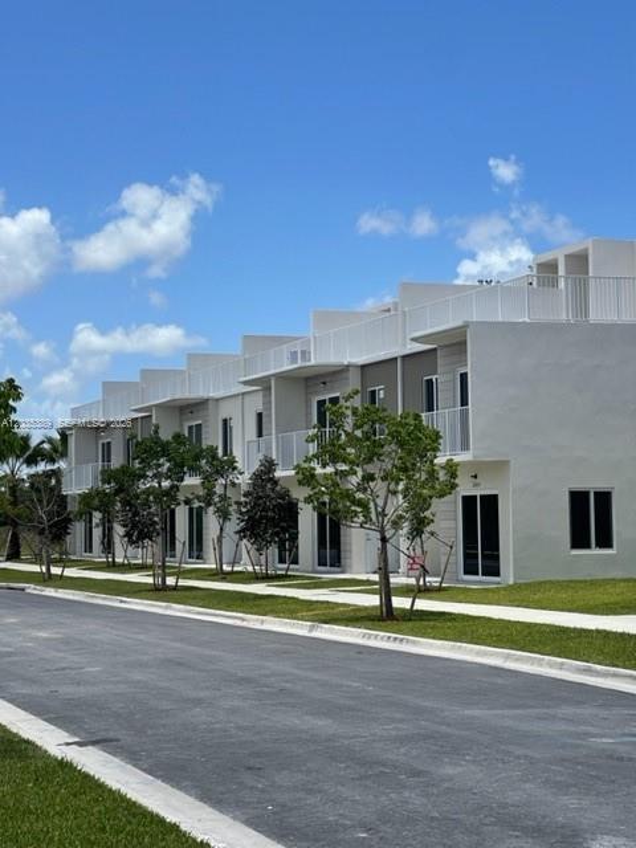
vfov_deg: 30.3
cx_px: 318
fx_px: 1568
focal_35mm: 64
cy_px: 424
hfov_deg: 22.9
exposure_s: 1/1597
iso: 20
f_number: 2.2
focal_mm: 7.5
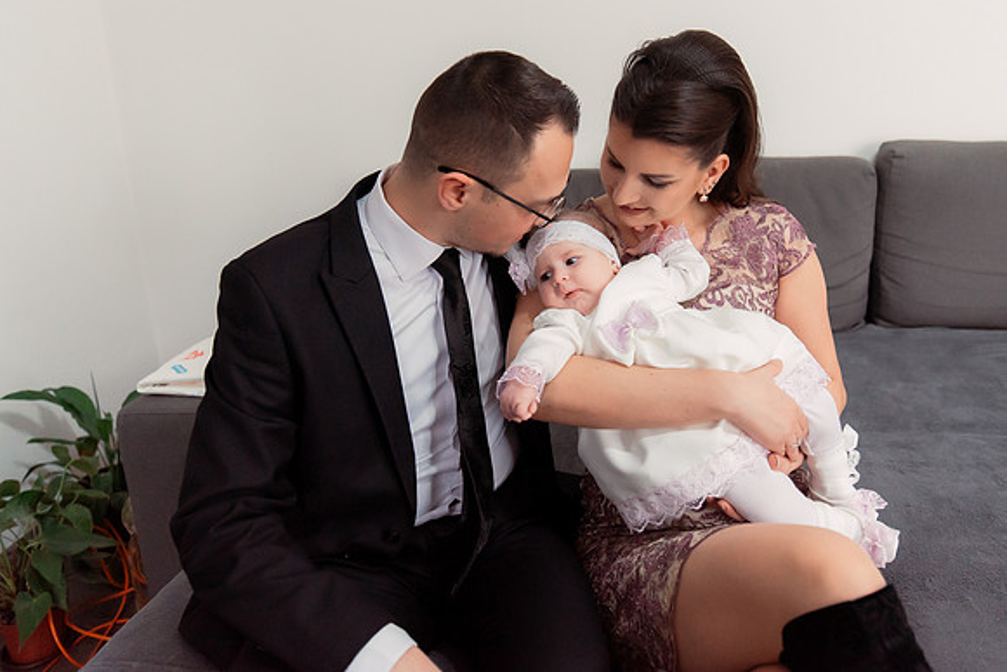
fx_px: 833
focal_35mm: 30
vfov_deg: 43.7
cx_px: 559
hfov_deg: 62.1
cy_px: 268
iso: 2000
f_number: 2.8
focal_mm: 24
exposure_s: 1/200
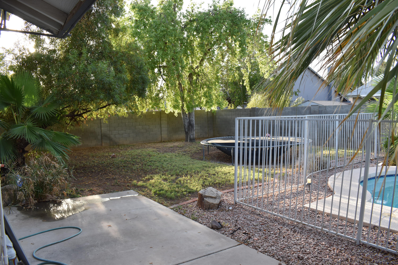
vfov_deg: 47.9
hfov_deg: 67.4
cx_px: 199
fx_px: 298
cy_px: 132
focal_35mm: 27
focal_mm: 18
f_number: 7.1
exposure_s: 1/200
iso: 400
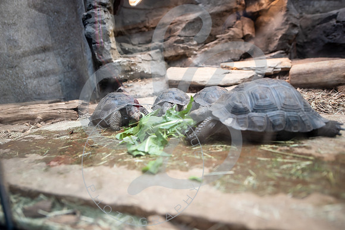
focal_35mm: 24
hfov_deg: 73.7
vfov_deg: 53.2
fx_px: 230
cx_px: 172
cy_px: 115
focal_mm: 24
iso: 640
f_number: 2.8
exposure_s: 1/250
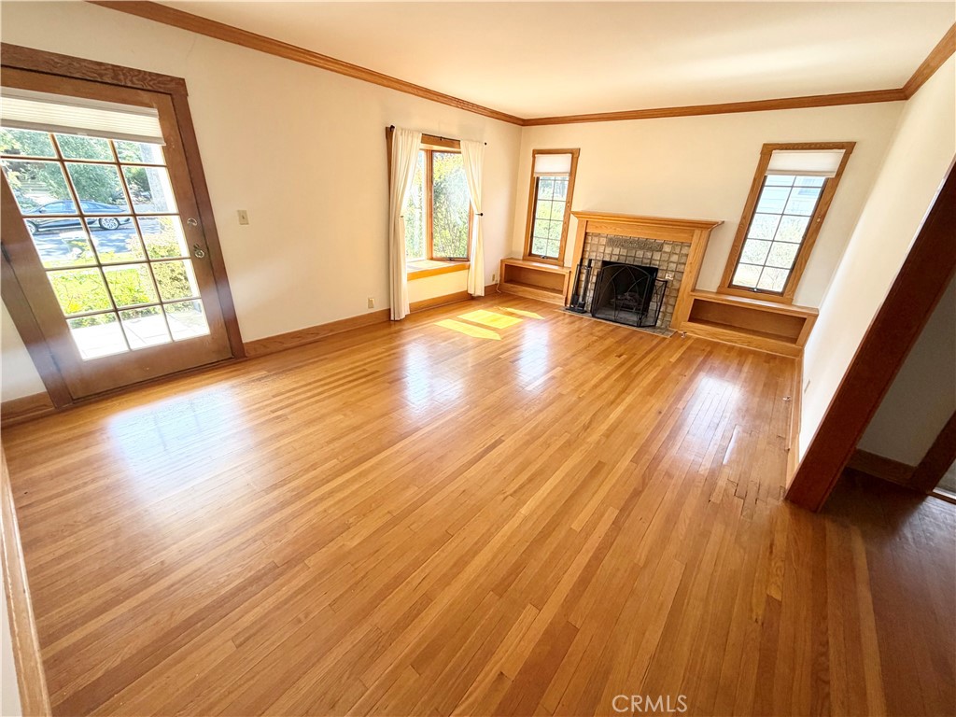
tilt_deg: -23.8
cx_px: 478
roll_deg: -2.8
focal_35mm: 14
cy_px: 358
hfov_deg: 102.1
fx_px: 387
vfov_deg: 85.7
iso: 125
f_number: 2.2
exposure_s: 1/121
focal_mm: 2.22
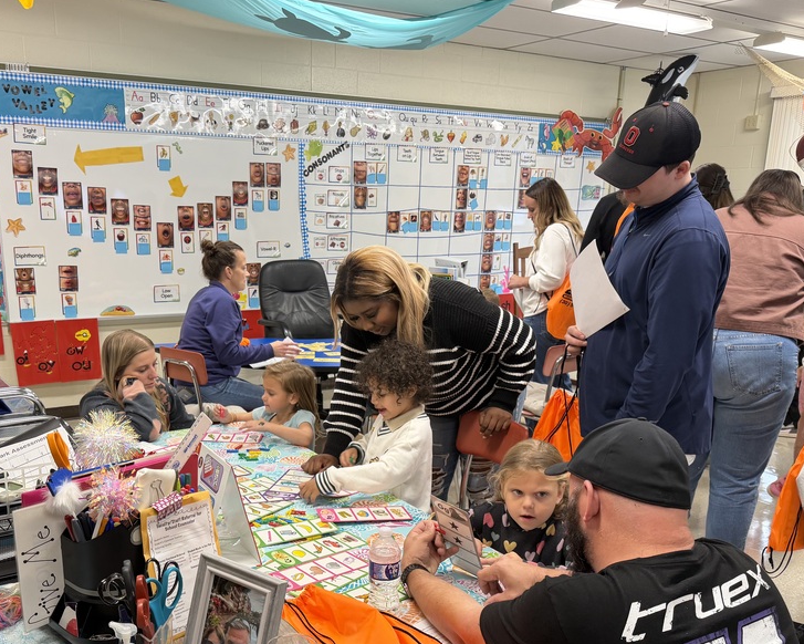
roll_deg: +0.2
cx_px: 322
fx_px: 785
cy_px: 418
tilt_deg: -15.1
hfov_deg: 53.8
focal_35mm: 33
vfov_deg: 44.0
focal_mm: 6.76
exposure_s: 1/60
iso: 125
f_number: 1.78
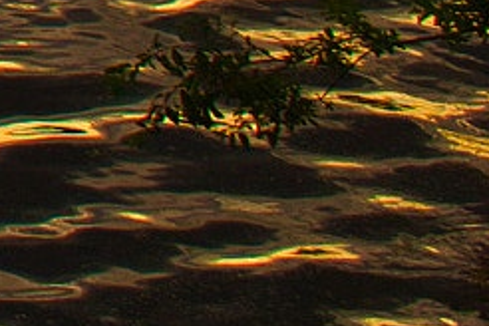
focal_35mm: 214
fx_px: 2907
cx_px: -1065
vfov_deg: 5.9
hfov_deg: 8.0
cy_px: -681
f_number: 7.1
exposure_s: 1/800
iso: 400
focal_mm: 22
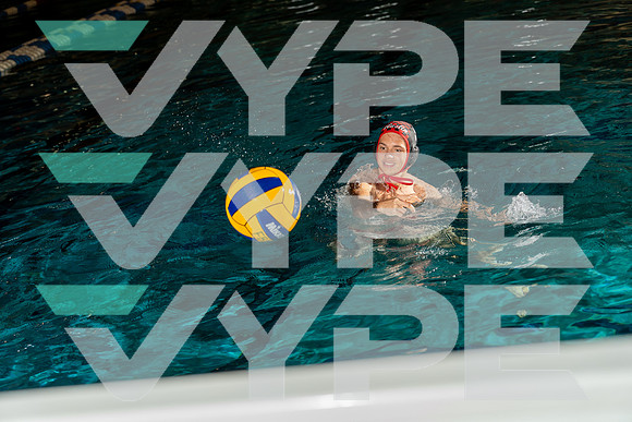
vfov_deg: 19.5
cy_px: 211
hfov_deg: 28.8
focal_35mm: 70
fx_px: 1229
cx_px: 316
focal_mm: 70
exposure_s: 1/250
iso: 100
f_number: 4
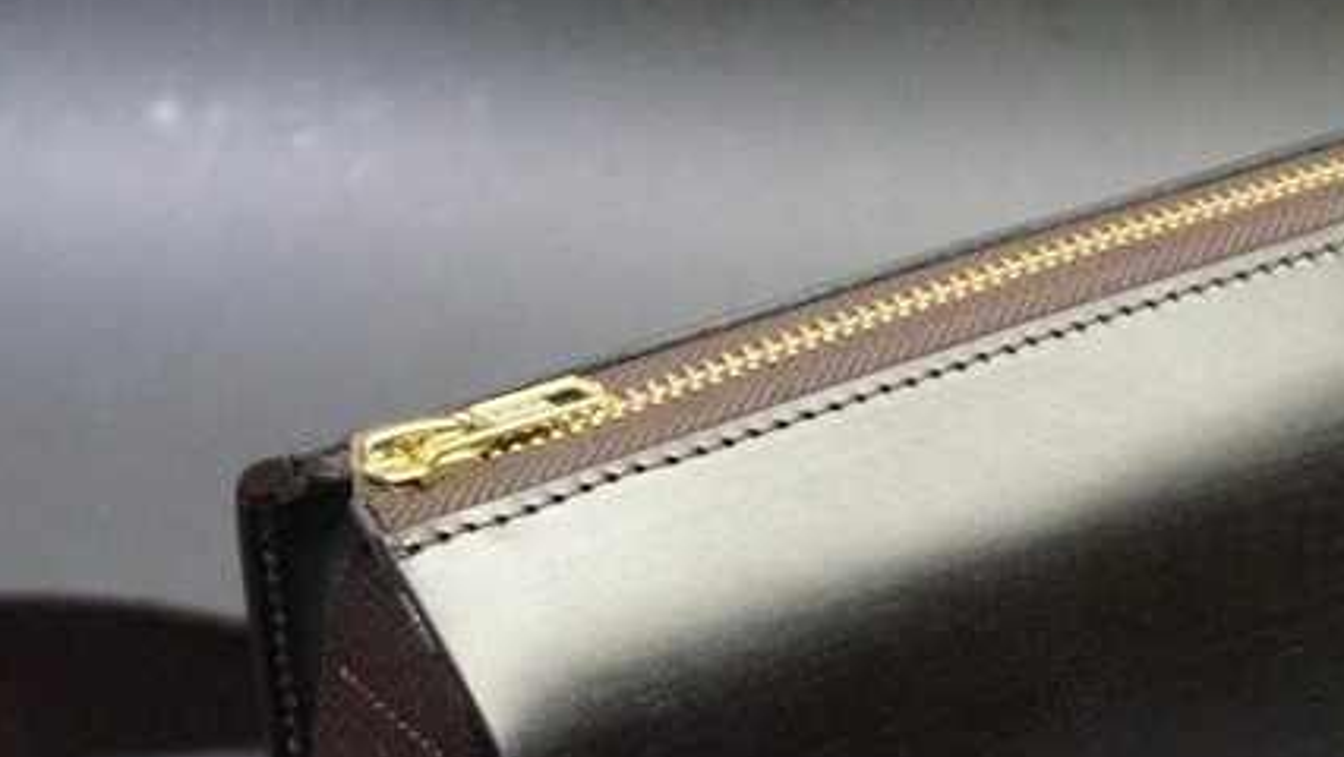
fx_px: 3779
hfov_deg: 19.9
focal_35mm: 106
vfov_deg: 11.3
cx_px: 1152
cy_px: 751
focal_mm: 24
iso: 3200
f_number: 4.5
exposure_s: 1/160
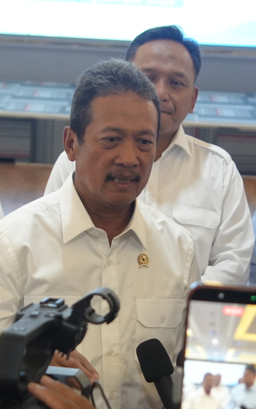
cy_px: 319
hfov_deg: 9.9
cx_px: 93
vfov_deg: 15.7
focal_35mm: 132
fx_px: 1473
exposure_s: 1/60
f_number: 5.6
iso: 2500
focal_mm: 45
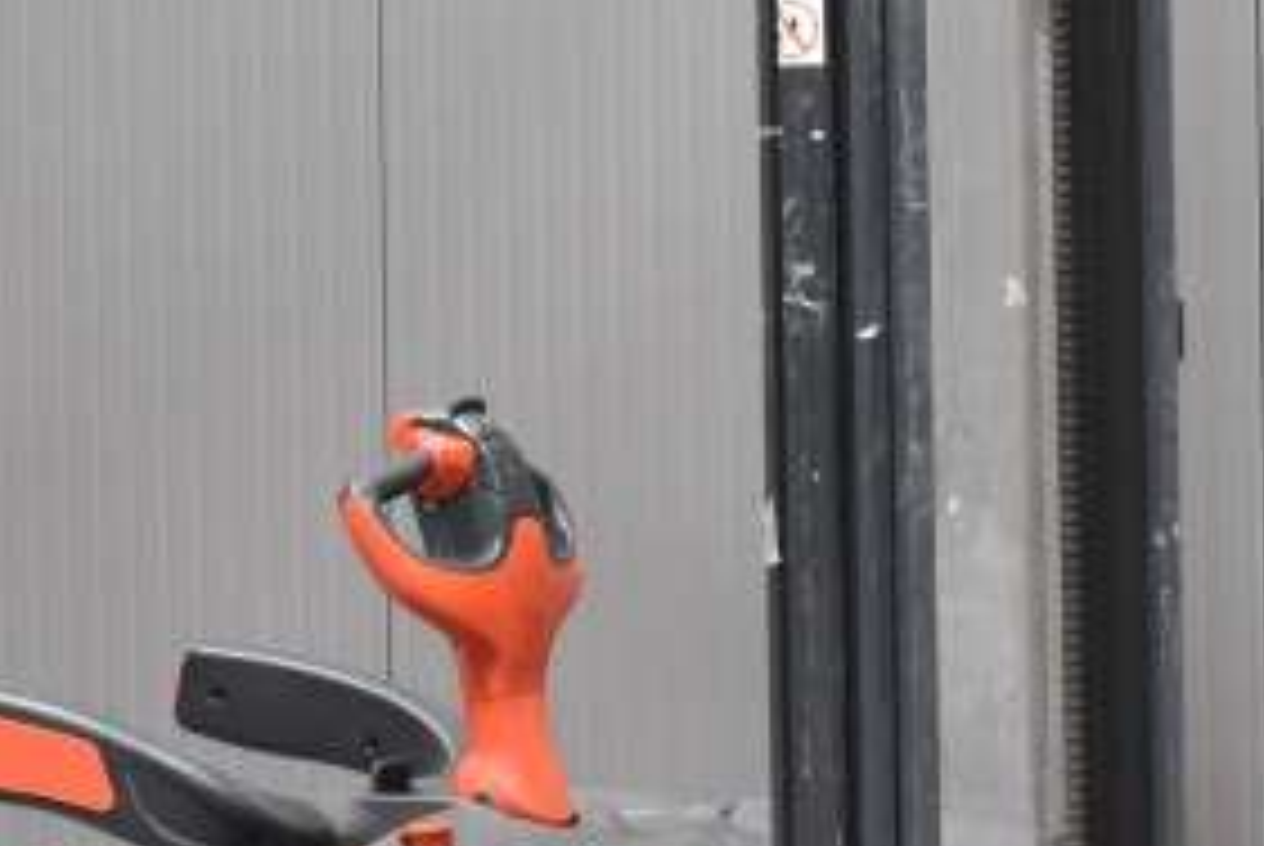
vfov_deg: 10.7
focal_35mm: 128
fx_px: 4499
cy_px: 414
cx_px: 963
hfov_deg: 15.9
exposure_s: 1/40
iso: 1600
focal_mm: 20
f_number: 4.5
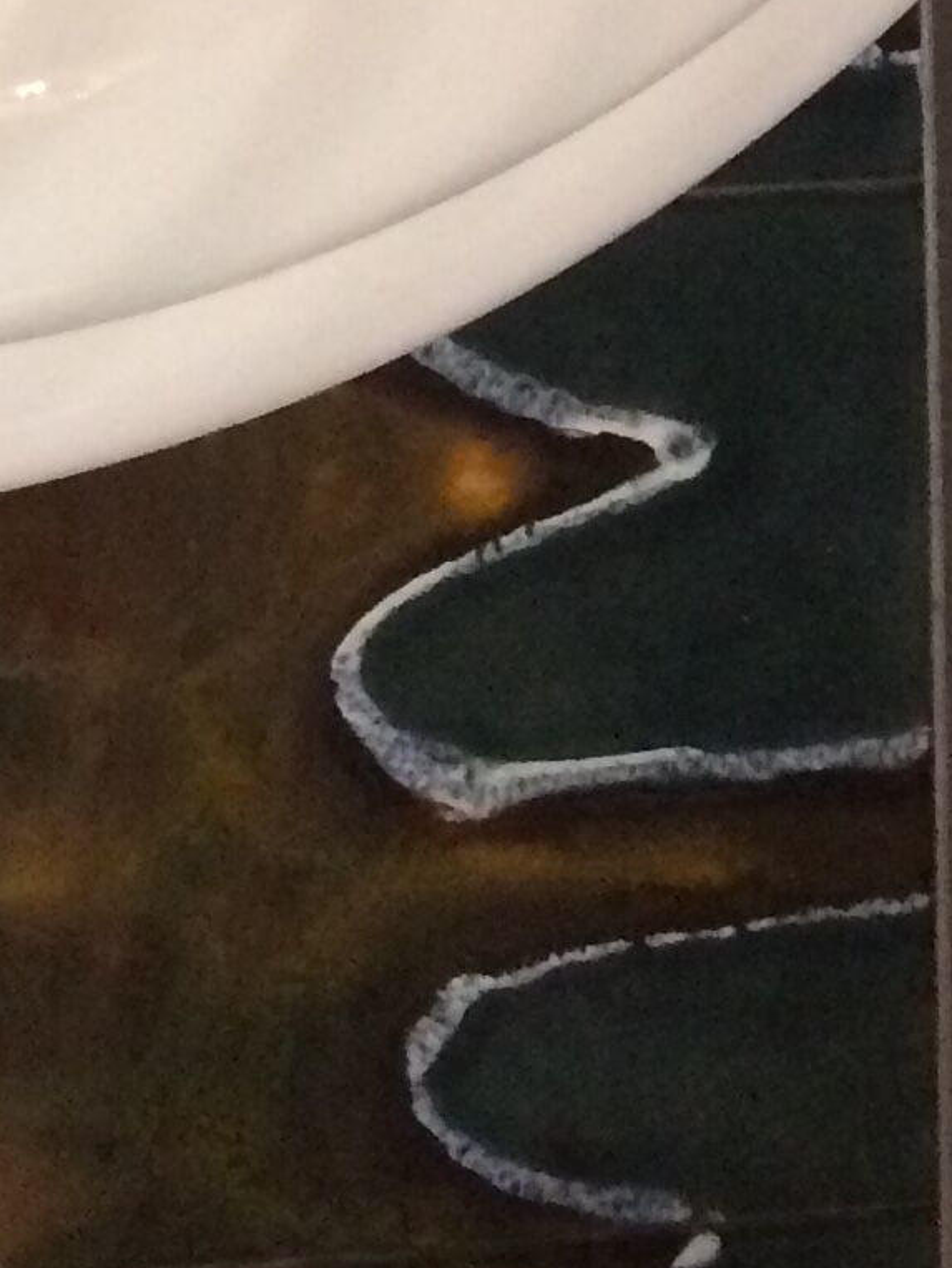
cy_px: -1373
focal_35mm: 124
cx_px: -425
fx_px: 4543
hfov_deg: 11.5
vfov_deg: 13.4
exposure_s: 1/33
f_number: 2.2
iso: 250
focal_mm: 4.15
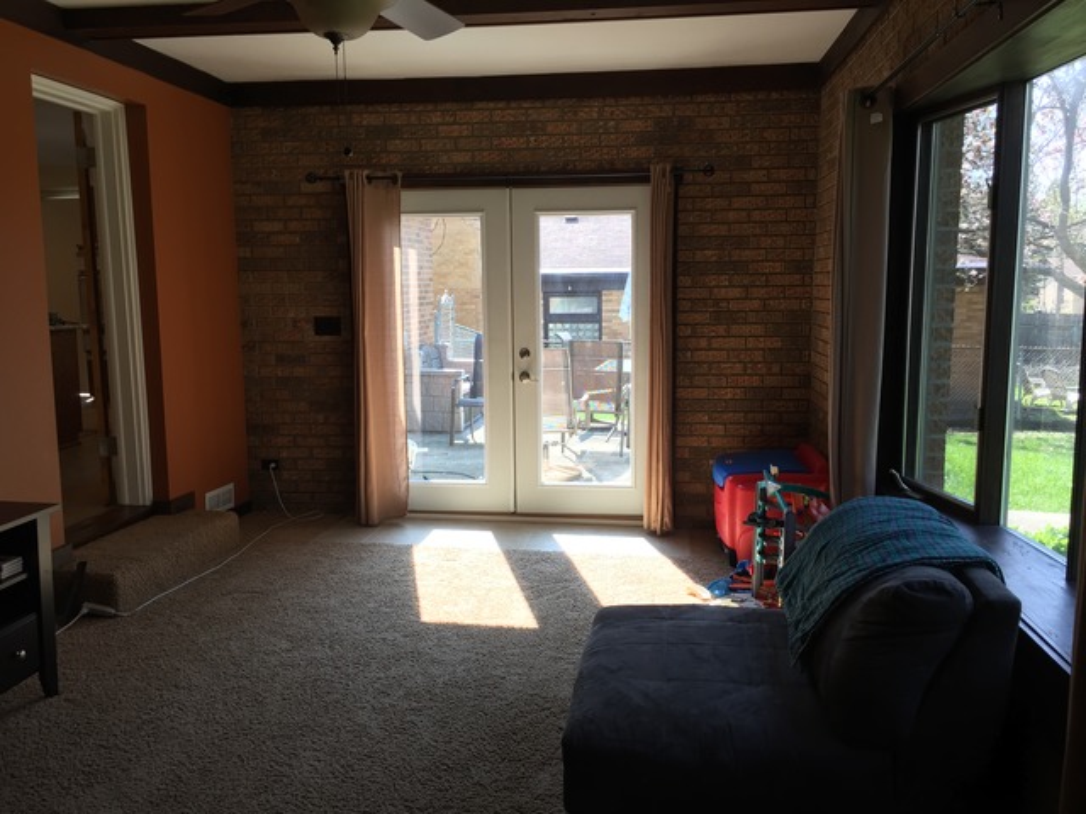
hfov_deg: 61.7
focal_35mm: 29
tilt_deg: -9.0
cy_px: 407
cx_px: 543
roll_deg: +0.2
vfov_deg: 48.2
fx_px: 910
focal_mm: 4.15
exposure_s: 1/120
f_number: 2.2
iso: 32
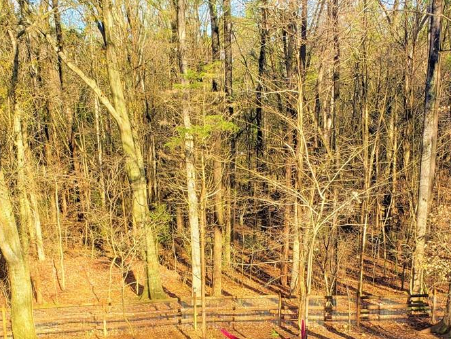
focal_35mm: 40
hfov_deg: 45.4
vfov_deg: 35.7
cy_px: 222
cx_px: 329
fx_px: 522
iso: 50
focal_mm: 4.3
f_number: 2.4
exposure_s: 1/211
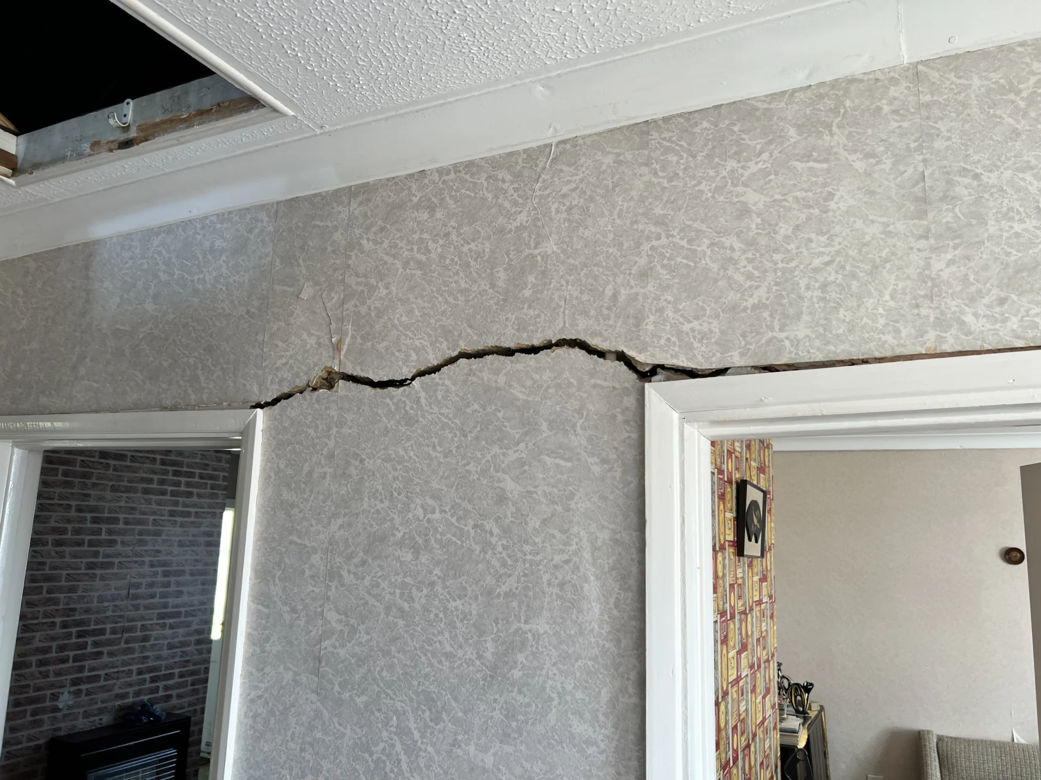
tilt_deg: +10.4
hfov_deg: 67.3
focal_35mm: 26
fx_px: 782
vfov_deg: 53.1
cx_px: 520
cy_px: 390
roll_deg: -1.5
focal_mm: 5.7
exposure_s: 1/121
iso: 64
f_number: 1.5
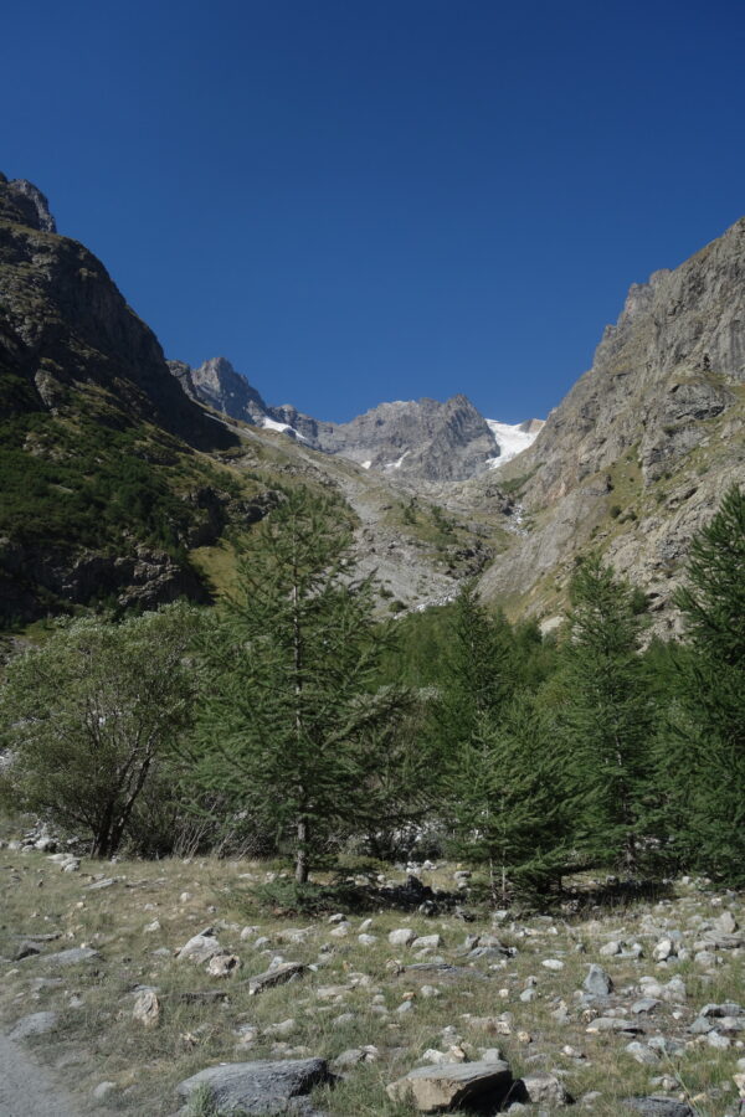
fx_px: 869
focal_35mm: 28
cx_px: 372
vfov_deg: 65.5
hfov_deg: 46.4
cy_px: 558
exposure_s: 1/640
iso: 125
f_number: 5.6
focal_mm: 10.4
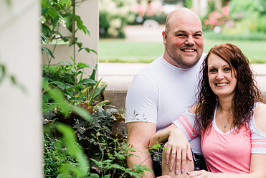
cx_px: 162
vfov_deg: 10.1
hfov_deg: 15.1
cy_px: 109
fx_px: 1006
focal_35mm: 136
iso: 320
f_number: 2.8
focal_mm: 85
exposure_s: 1/160
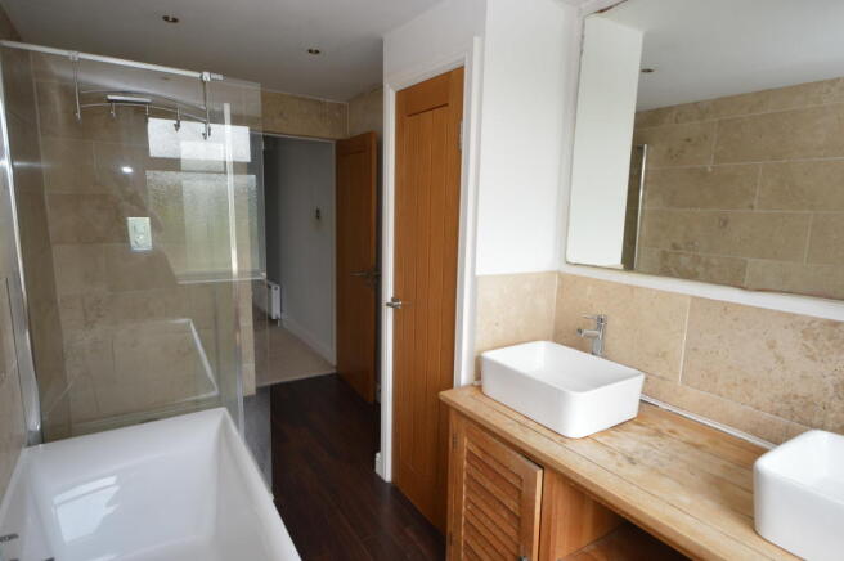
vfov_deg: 63.1
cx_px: 422
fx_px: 457
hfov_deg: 85.5
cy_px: 280
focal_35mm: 20
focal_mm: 13
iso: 360
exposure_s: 1/125
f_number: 5.6
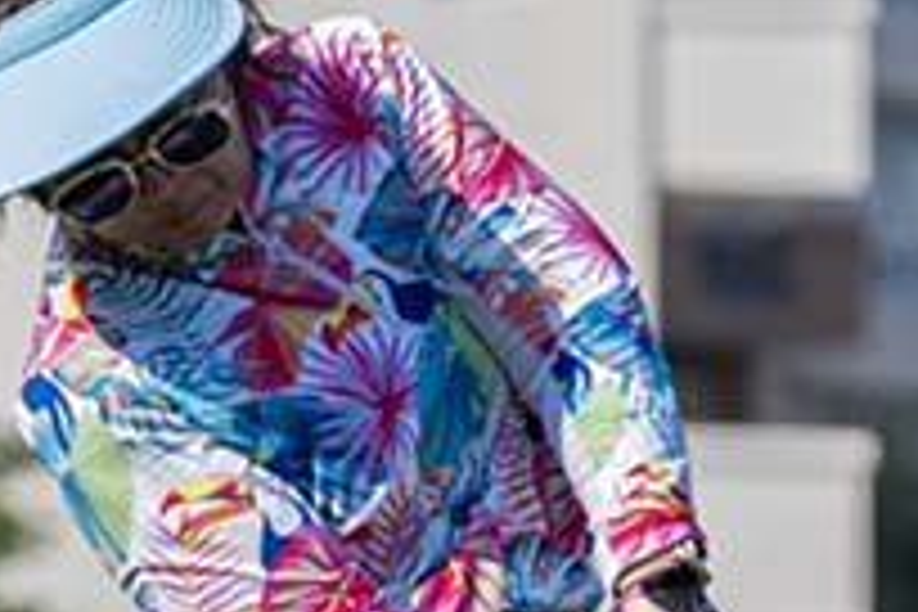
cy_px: 711
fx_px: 12469
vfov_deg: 2.8
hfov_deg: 4.2
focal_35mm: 489
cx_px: 1462
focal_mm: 104
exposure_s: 1/4000
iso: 1000
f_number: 4
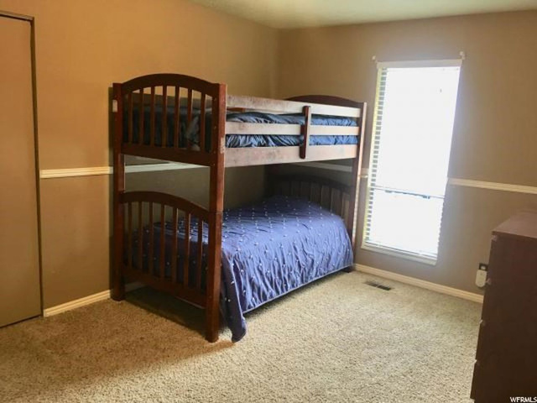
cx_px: 268
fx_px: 450
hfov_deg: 61.7
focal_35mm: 29
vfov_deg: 48.2
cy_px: 202
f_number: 2.2
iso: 100
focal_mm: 4.15
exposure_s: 1/30
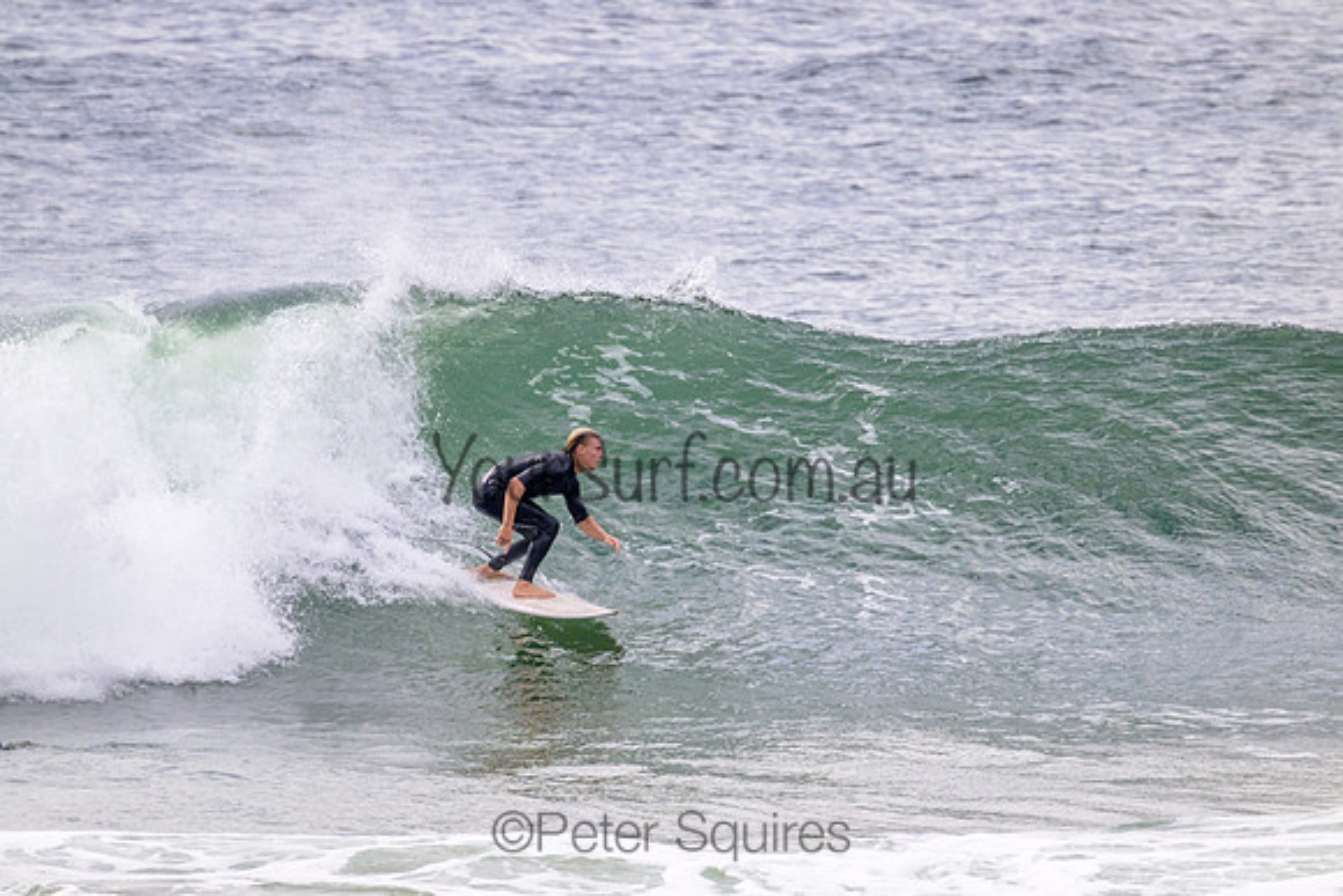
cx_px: 672
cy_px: 448
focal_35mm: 800
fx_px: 29850
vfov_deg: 1.7
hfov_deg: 2.6
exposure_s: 1/2000
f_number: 11
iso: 2200
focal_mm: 800
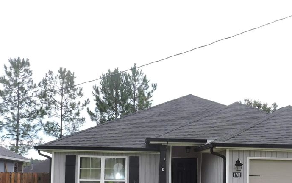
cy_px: 152
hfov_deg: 32.1
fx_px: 501
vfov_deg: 20.4
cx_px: 205
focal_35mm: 63
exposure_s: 1/500
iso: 160
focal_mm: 7.1
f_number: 3.3
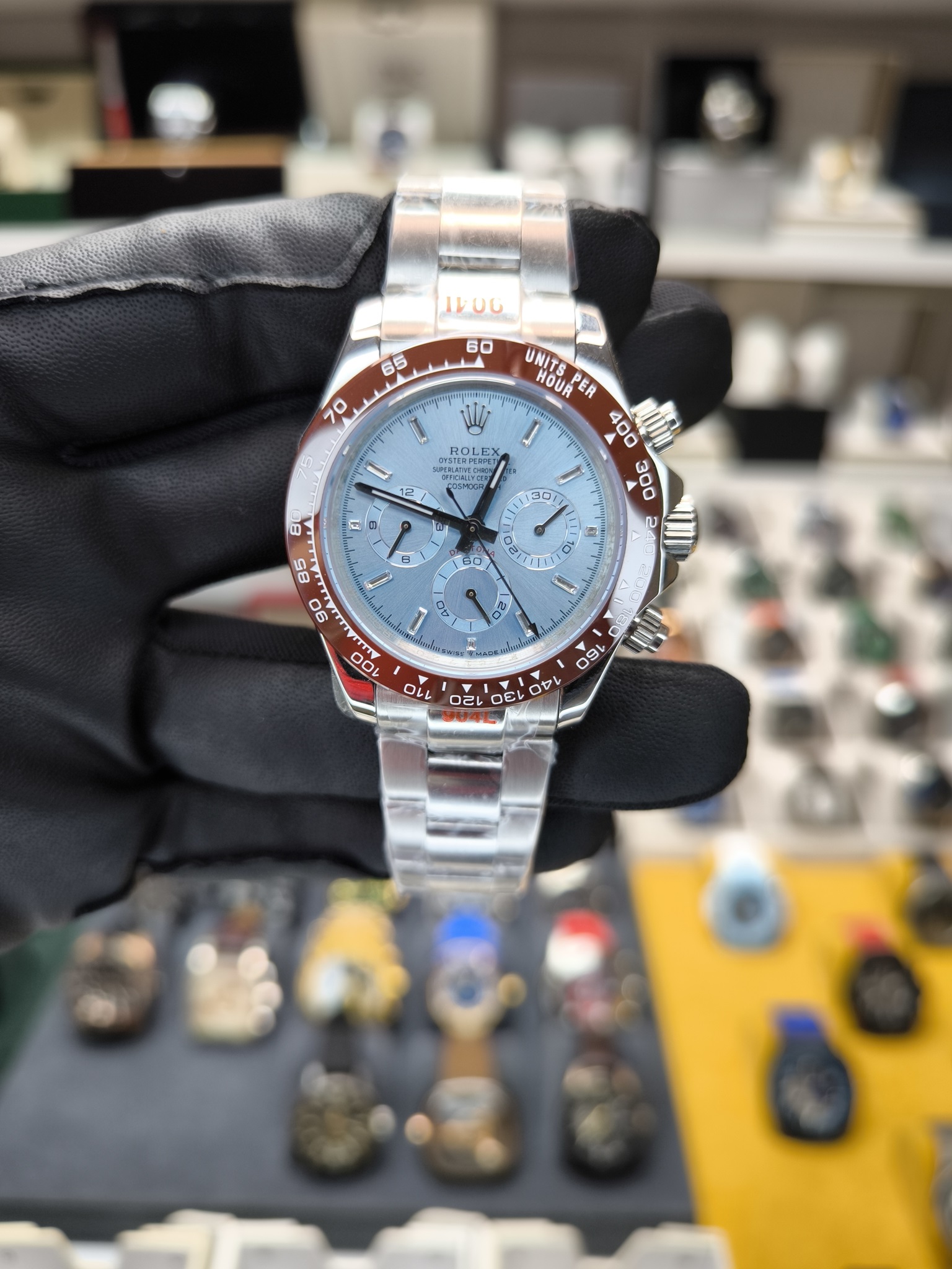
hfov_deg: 56.8
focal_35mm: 24
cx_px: 476
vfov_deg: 71.6
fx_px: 880
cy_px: 634
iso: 50
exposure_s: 1/155
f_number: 1.9
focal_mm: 6.92
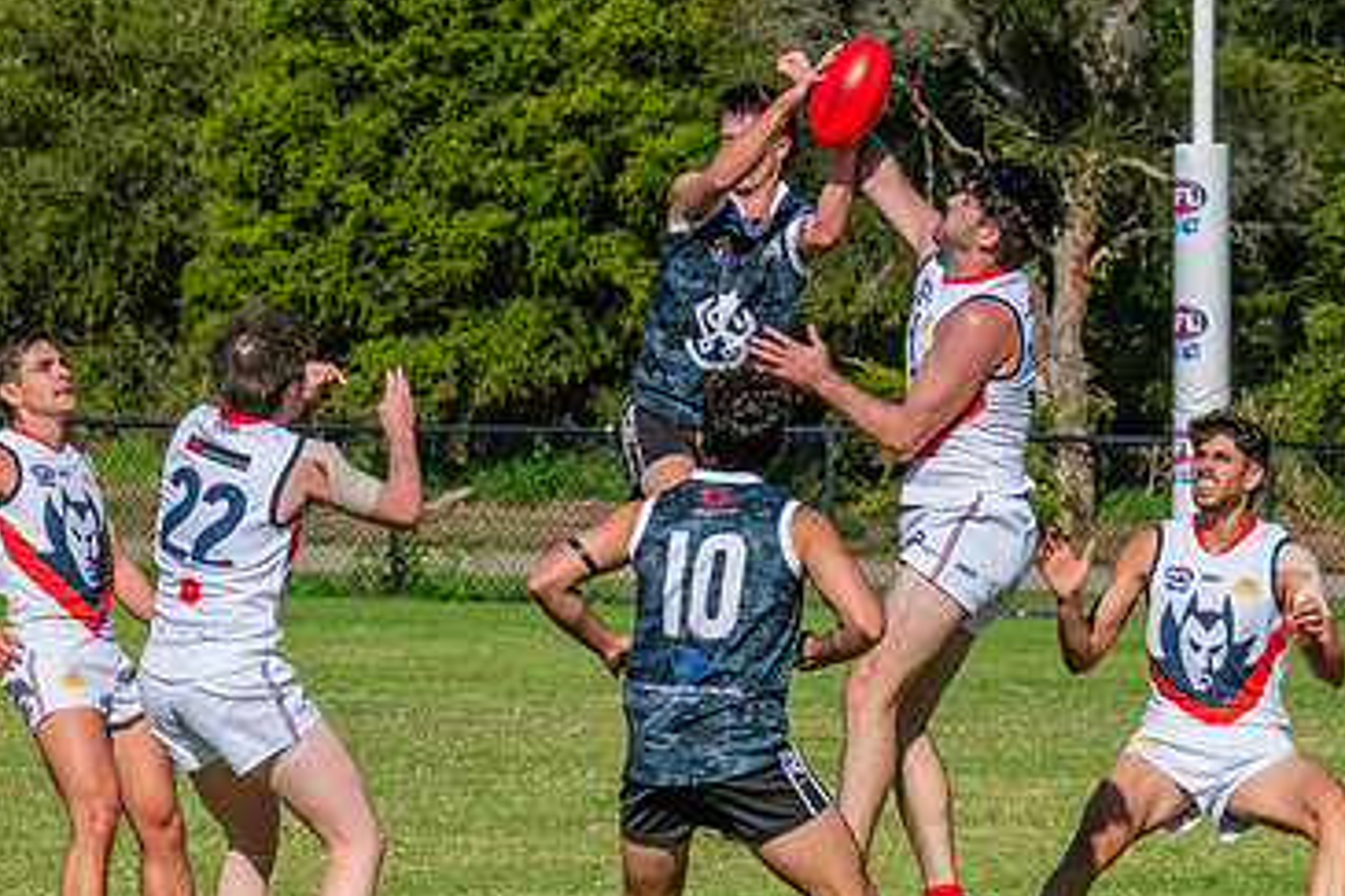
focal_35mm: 447
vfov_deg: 3.1
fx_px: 16692
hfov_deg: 4.6
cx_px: 1004
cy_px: 427
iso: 1600
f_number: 18
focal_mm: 260
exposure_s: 1/1600
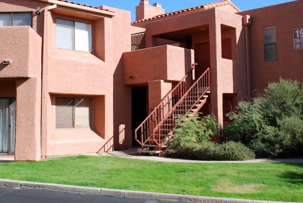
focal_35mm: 48
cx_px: 130
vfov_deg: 28.1
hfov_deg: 41.0
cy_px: 80
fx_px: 404
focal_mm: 22
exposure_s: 1/200
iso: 100
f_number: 7.1
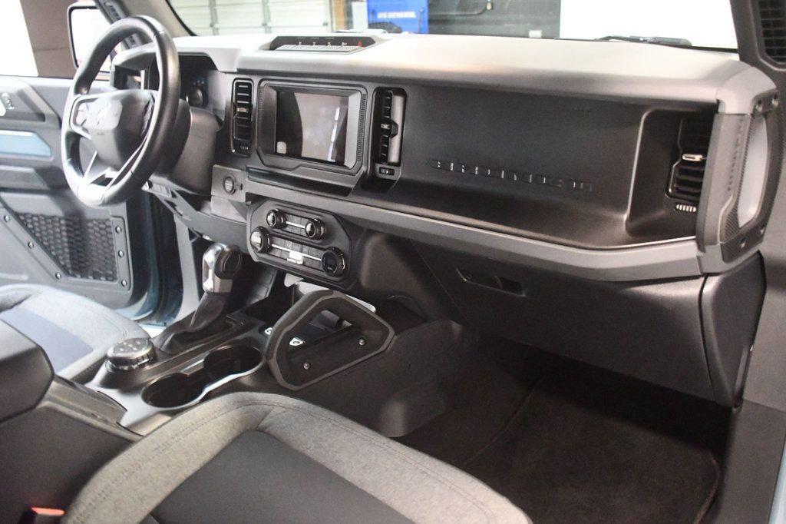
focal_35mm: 33
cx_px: 393
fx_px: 720
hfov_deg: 57.2
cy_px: 262
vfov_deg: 39.9
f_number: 3.5
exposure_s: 1/60
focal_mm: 22
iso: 12800
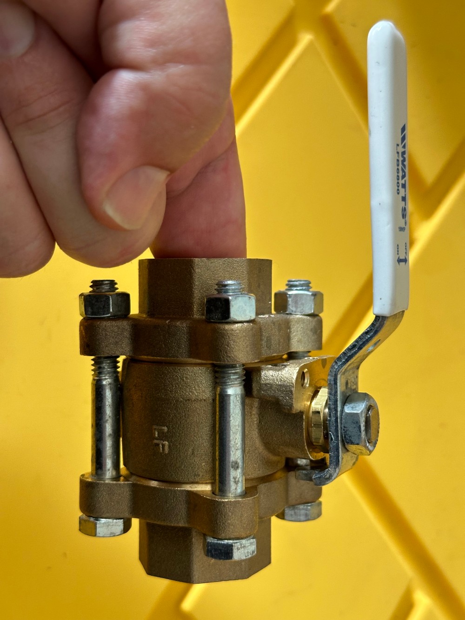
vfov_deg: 39.7
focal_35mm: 48
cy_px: 310
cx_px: 232
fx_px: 860
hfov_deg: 30.3
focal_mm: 6.86
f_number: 1.78
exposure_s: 1/60
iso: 200
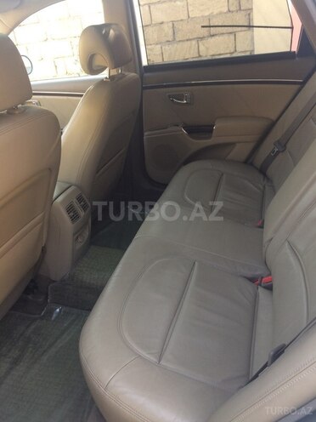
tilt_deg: -26.4
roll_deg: +9.3
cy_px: 211
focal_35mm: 29
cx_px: 158
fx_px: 353
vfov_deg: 61.7
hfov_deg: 48.2
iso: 40
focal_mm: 4.15
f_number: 2.2
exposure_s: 1/50
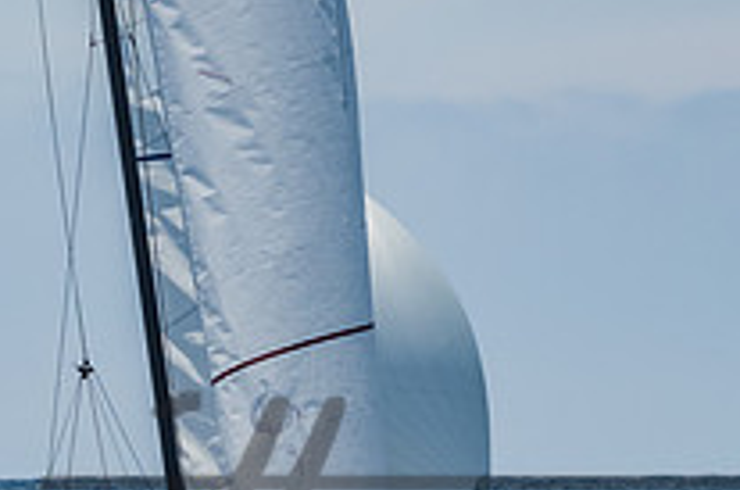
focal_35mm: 798
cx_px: -137
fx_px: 16366
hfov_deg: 2.6
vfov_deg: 1.7
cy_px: 566
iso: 640
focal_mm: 180
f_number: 14
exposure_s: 1/1600
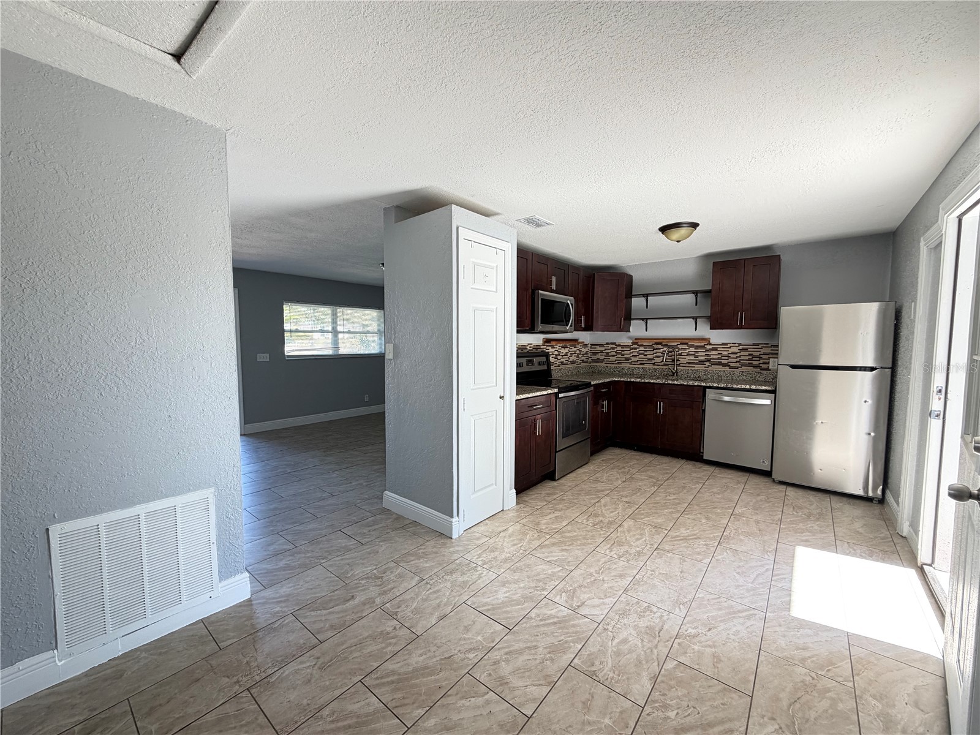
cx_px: 490
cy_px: 368
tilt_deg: -4.5
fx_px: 396
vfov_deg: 85.7
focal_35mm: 14
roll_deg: +0.5
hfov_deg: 102.1
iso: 160
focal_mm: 2.22
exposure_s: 1/121
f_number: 2.2
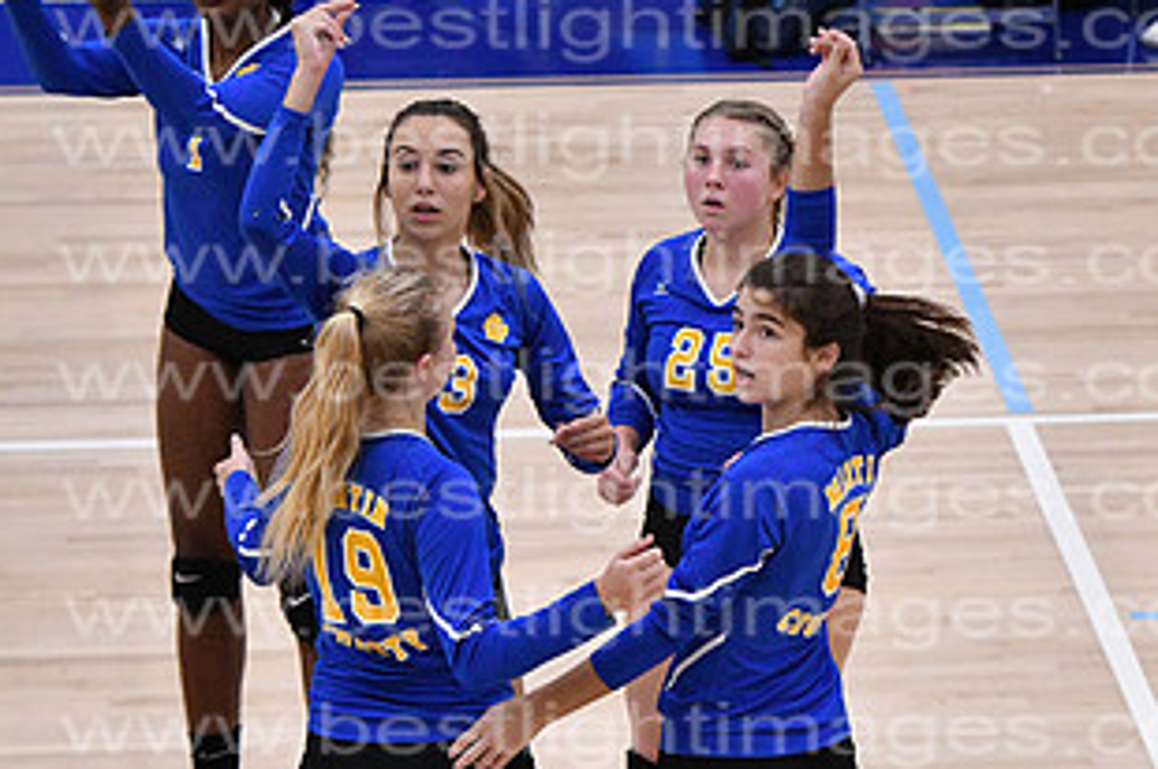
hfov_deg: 6.3
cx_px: 671
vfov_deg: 4.2
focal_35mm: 326
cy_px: 325
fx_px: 10475
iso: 6400
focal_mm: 116
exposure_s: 1/1250
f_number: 3.2
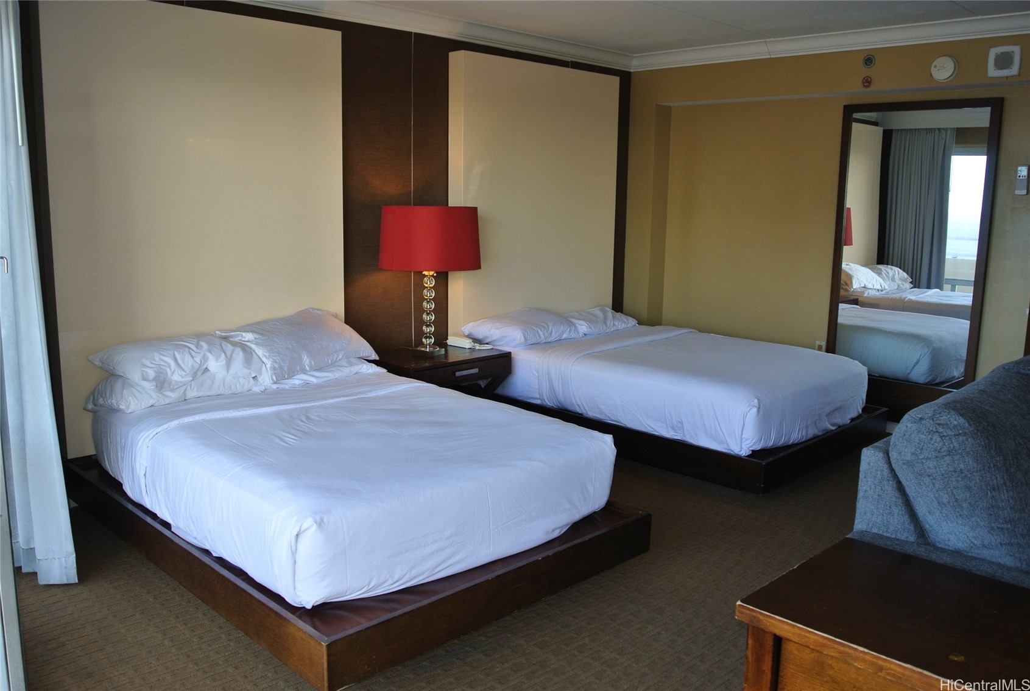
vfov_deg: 43.8
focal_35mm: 30
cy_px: 346
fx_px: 860
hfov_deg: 61.8
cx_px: 515
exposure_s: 1/60
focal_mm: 11.4
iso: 100
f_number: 4
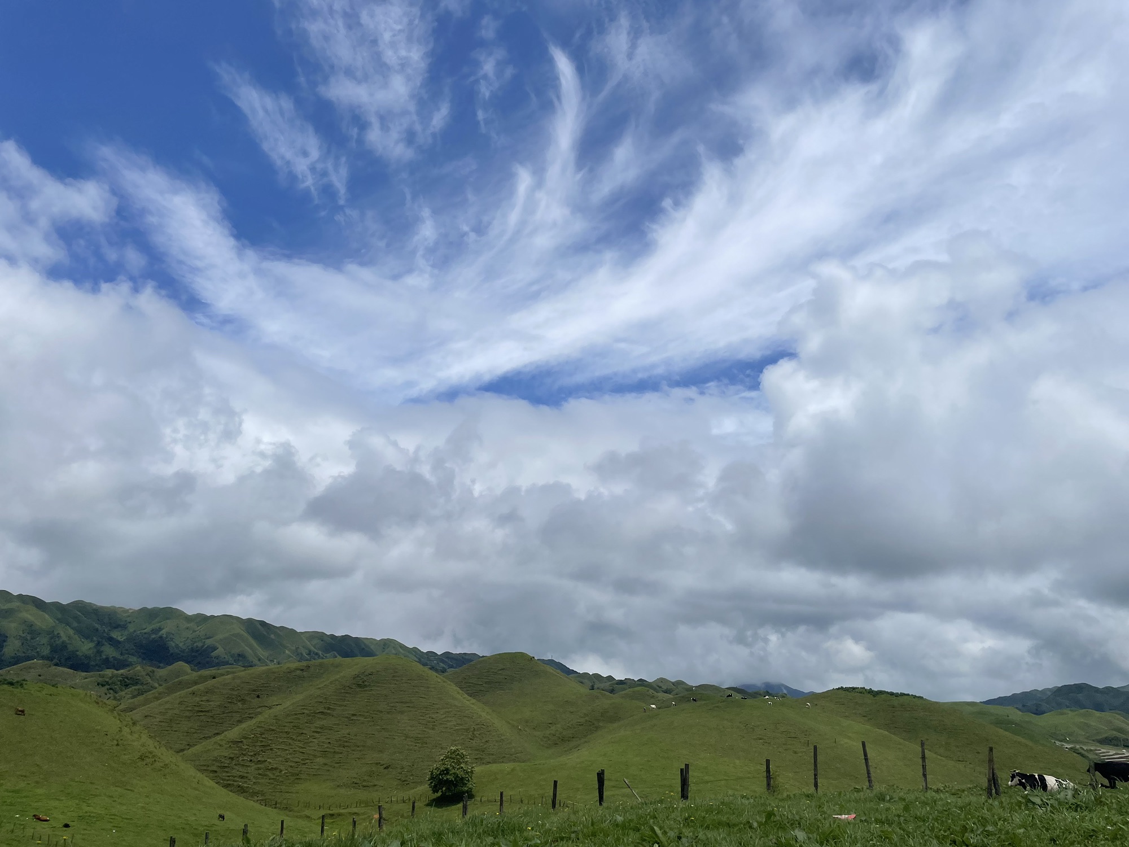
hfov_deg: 67.3
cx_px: 564
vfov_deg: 53.1
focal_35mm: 26
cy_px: 424
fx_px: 848
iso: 32
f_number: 1.6
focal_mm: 4.2
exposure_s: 1/14925
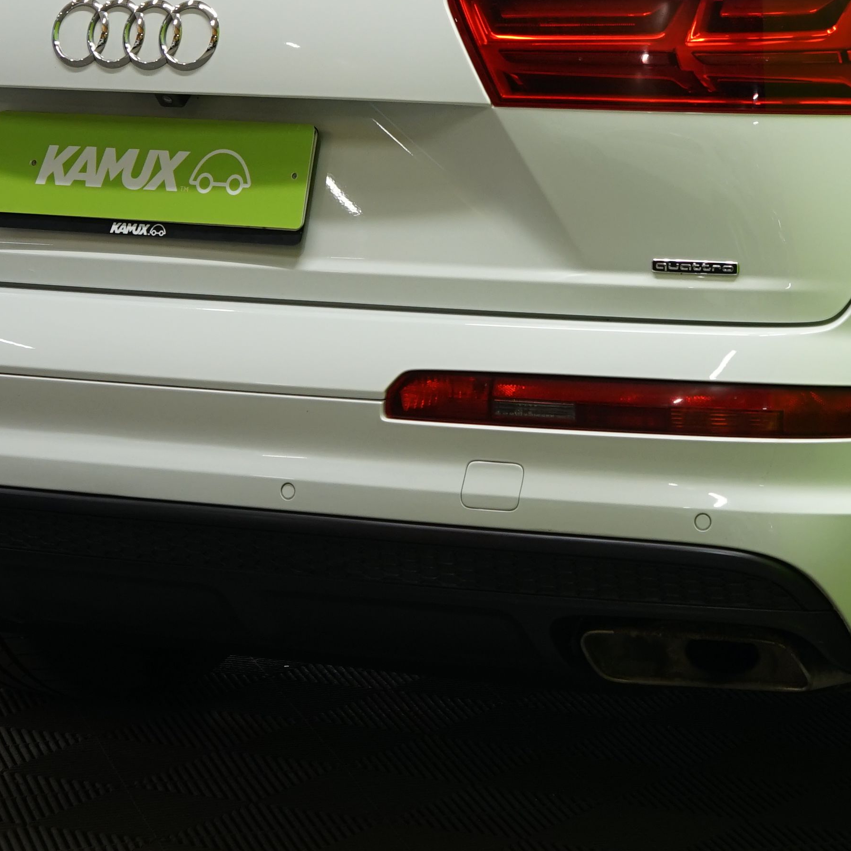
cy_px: 42
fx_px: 4200
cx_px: 778
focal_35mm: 151
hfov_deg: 11.5
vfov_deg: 11.5
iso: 500
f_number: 5
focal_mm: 53
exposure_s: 1/20
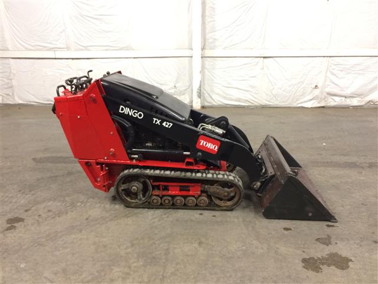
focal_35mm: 29
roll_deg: +1.6
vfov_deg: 48.2
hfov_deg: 61.7
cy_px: 142
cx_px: 189
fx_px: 317
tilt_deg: -20.1
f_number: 2.2
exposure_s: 1/30
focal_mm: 4.15
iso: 125
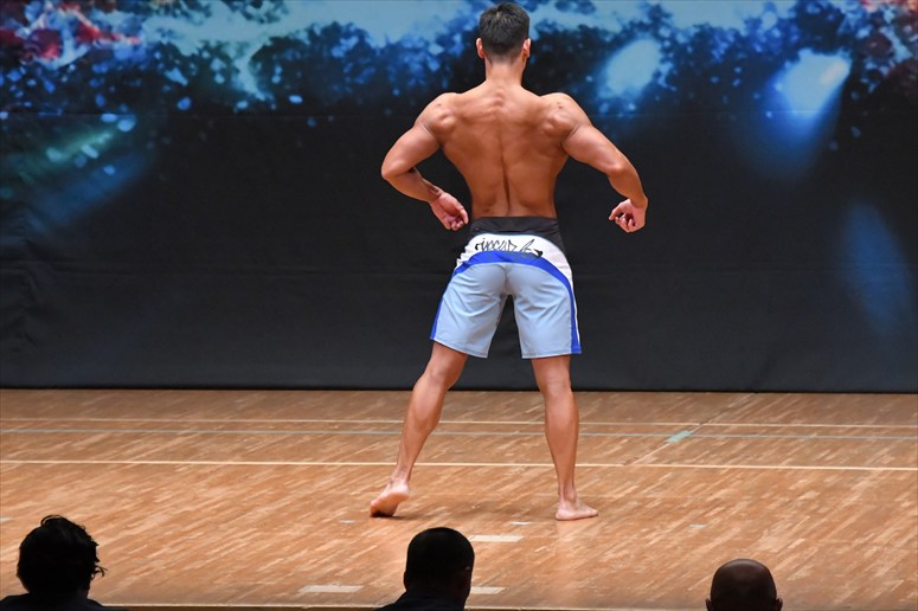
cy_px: 306
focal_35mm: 270
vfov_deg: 5.1
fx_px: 6882
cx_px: 459
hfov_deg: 7.6
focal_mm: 180
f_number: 5.6
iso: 8000
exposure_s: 1/400
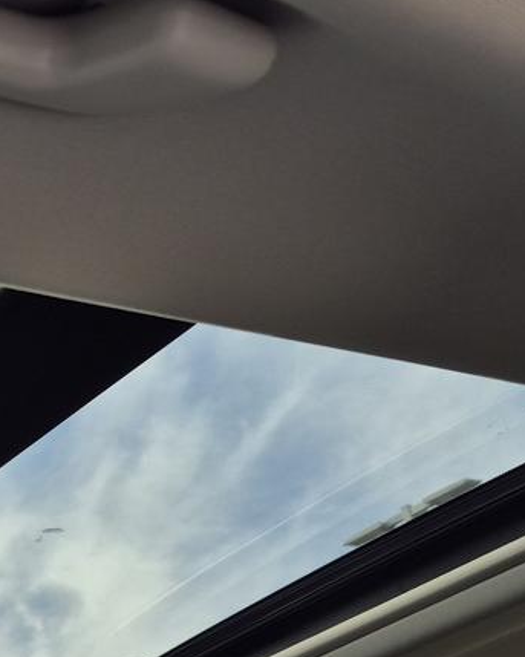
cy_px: 577
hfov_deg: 21.0
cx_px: -127
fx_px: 1302
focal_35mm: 67
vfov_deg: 27.4
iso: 25
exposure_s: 1/324
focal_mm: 5.4
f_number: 1.8
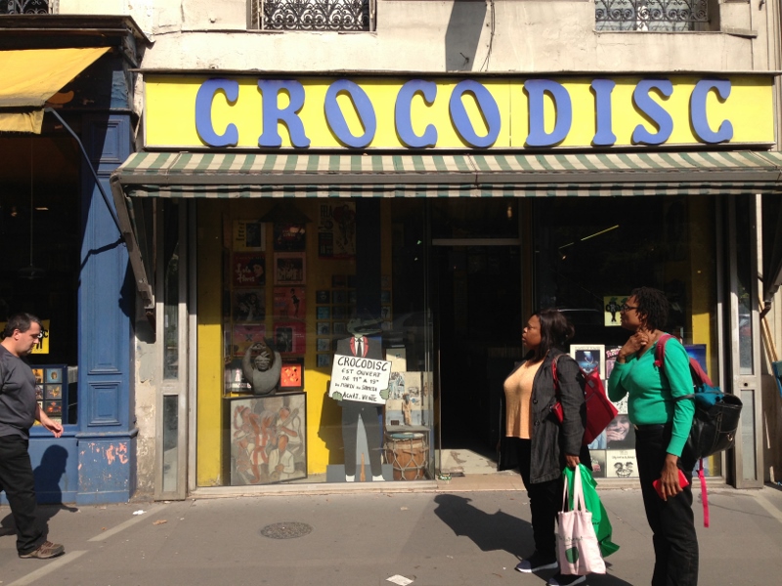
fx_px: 745
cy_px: 293
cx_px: 391
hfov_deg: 55.4
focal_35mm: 33
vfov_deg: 42.9
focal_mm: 4.13
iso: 50
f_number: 2.4
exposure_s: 1/1323
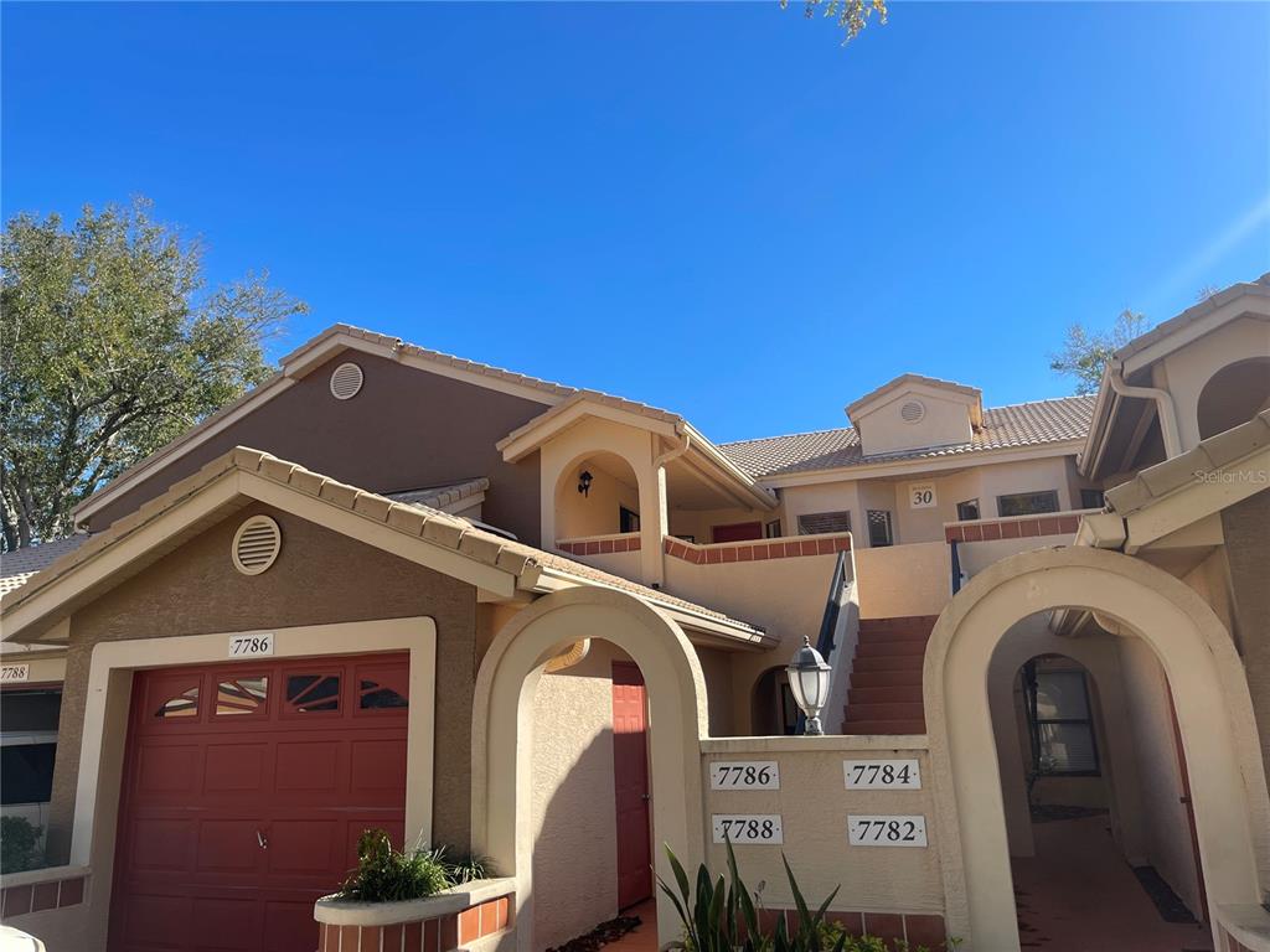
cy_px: 476
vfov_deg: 54.9
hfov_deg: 69.4
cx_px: 635
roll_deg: +1.2
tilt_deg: +14.4
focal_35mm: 25
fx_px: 917
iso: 32
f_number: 1.6
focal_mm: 5.1
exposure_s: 1/2387
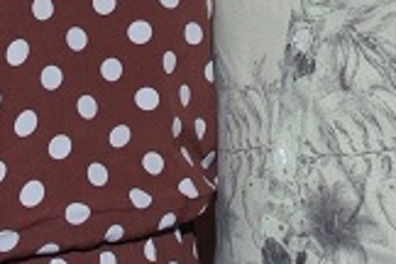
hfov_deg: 13.4
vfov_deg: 8.7
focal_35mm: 153
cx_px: 227
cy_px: -177
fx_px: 1683
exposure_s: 1/250
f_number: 6.3
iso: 800
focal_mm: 28
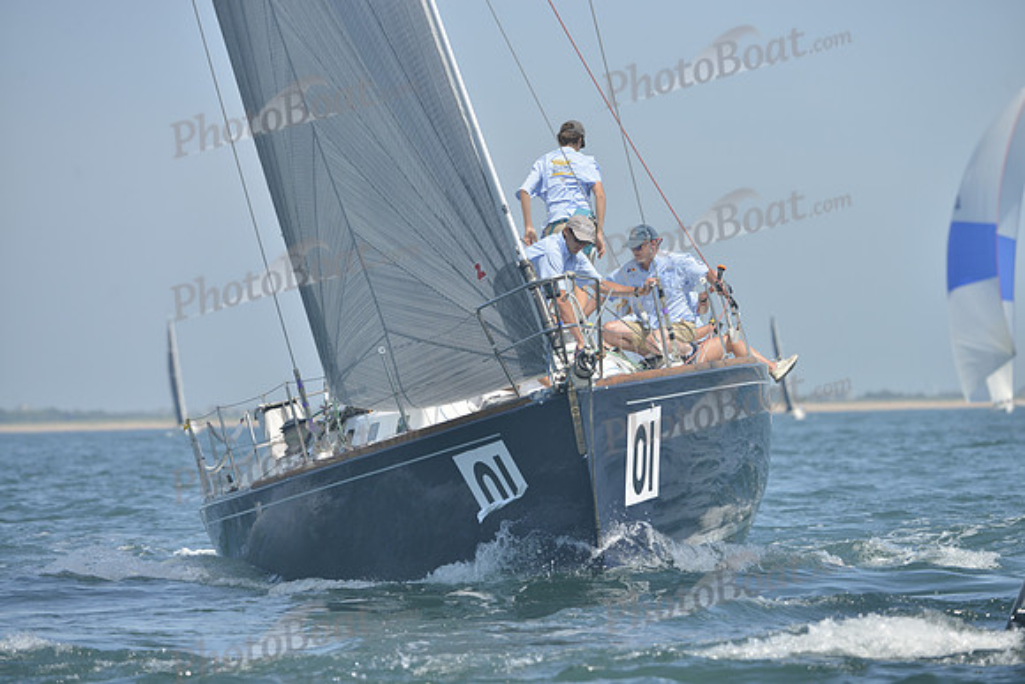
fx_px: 7974
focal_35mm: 280
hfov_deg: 7.4
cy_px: 342
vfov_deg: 4.9
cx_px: 512
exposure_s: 1/1000
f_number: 6.3
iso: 280
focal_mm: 280
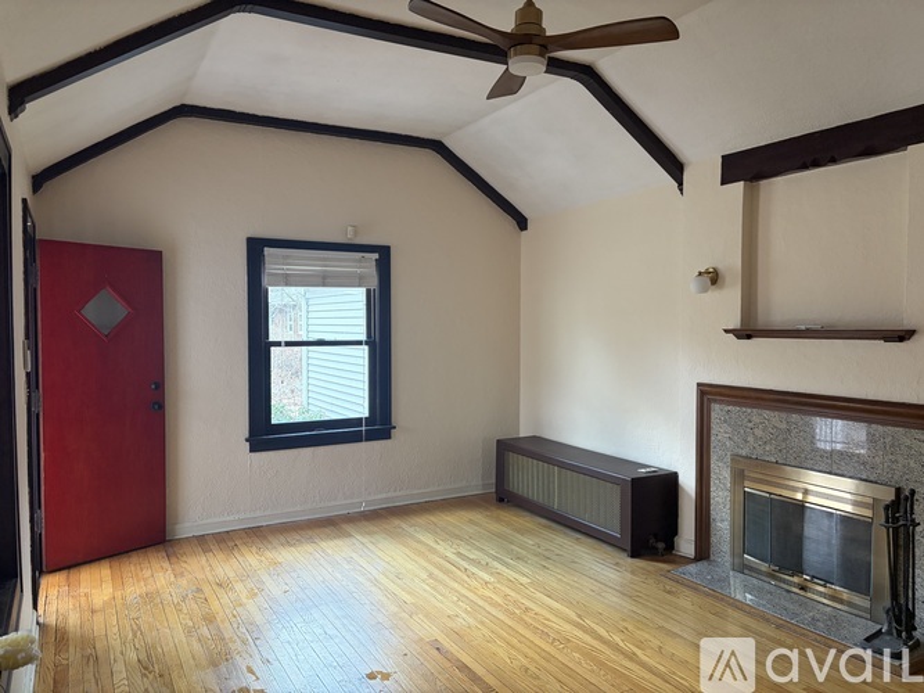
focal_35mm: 26
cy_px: 346
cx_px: 462
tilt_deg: -1.4
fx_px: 694
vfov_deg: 53.0
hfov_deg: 67.3
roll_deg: +0.6
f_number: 1.6
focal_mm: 5.96
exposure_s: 1/60
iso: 200
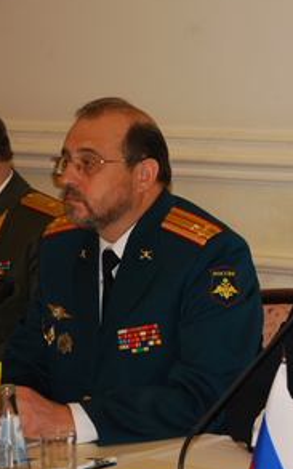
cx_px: 363
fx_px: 2339
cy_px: 243
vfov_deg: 11.5
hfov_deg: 7.1
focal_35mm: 183
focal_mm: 70
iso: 400
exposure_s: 1/40
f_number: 5.6
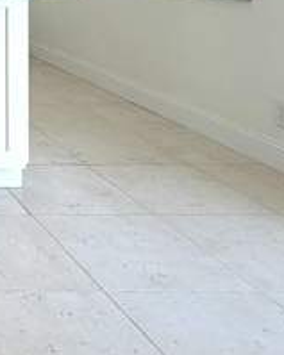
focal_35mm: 55
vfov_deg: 29.7
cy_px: -61
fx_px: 578
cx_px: -252
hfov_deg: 19.3
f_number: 2.2
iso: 50
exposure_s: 1/120
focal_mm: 2.22
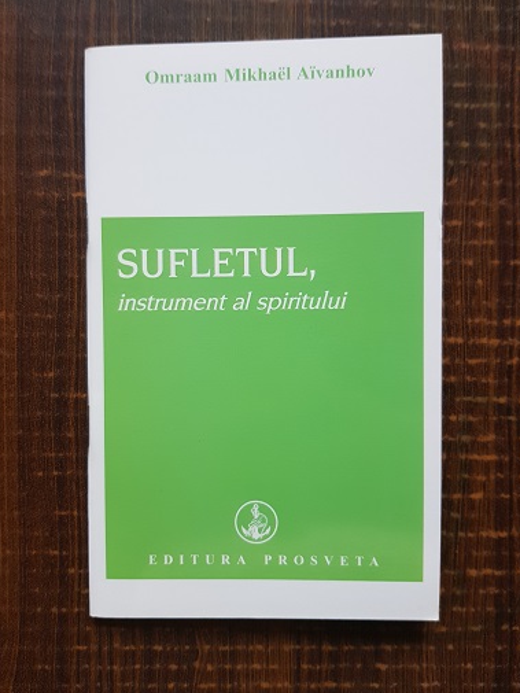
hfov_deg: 49.7
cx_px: 247
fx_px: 561
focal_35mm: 28
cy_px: 324
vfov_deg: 63.4
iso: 200
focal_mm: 4.3
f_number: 1.7
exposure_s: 1/21
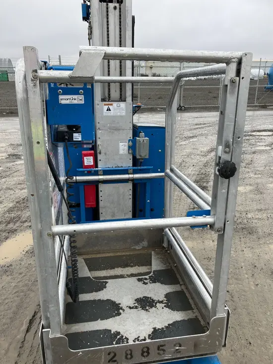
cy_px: 182
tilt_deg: -20.7
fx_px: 294
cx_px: 136
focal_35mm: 28
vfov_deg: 63.4
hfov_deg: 49.8
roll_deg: -0.6
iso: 32
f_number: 1.8
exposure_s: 1/398
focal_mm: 3.99
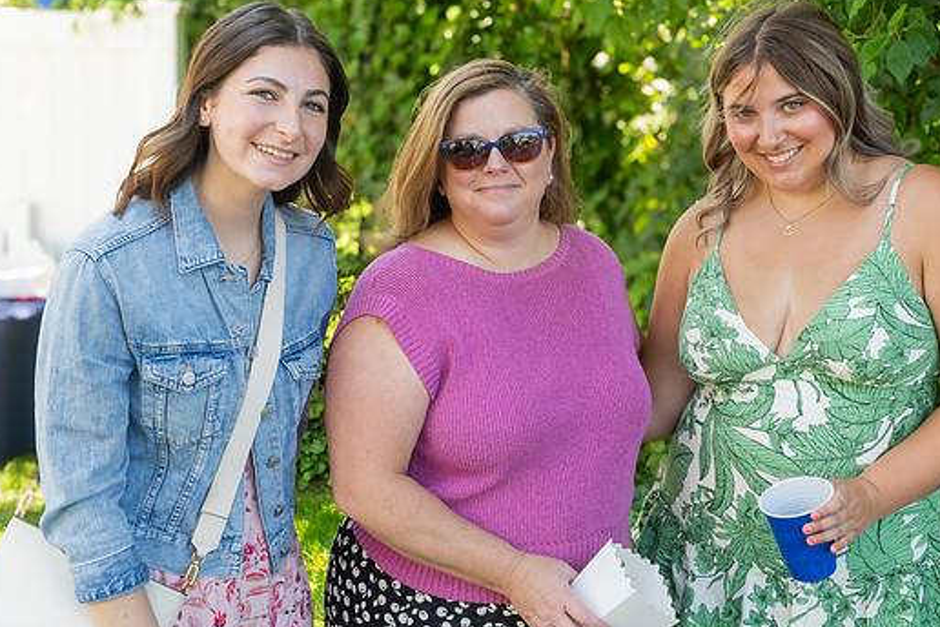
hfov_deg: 33.9
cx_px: 516
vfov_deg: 23.0
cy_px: 283
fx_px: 1540
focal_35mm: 59
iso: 2000
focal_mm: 35
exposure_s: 1/250
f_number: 8
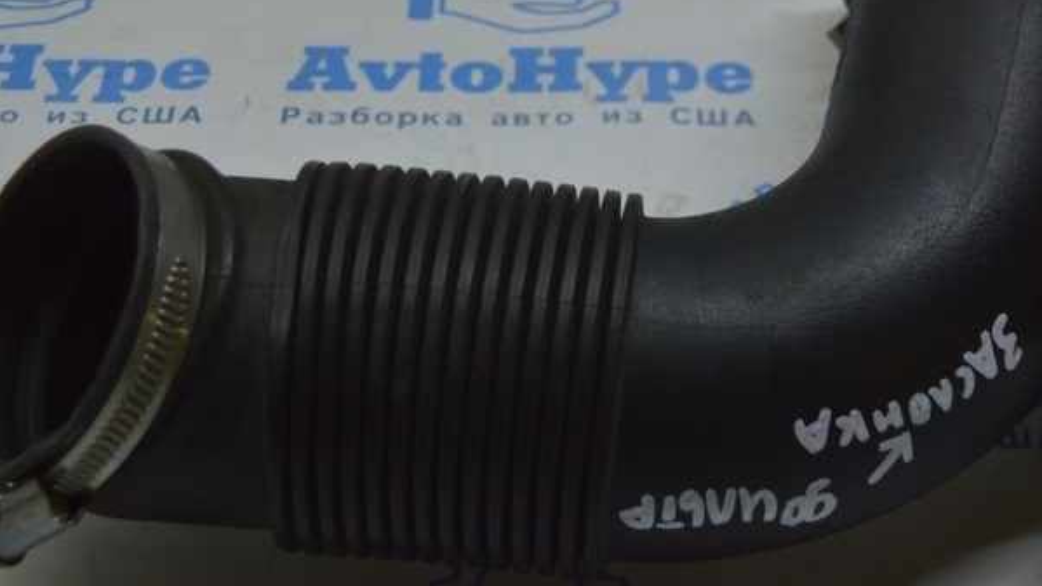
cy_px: 248
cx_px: 694
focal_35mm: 102
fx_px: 2818
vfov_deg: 11.9
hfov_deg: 20.9
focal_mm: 38
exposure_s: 1/160
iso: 400
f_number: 4.8
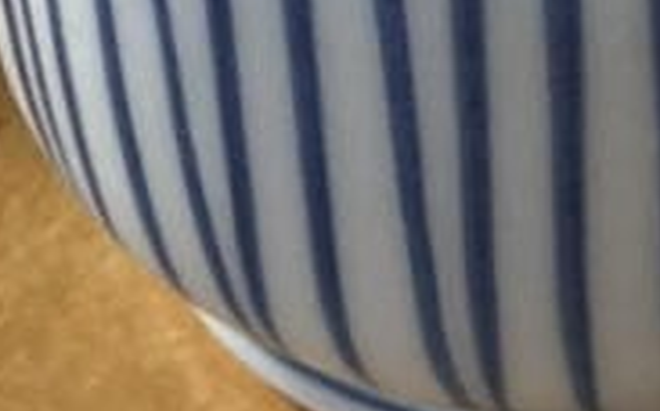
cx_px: -631
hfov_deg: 3.9
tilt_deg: -52.3
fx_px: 9488
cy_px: 2466
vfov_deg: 2.3
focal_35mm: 528
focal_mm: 6.6
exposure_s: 1/120
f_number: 2.8
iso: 40
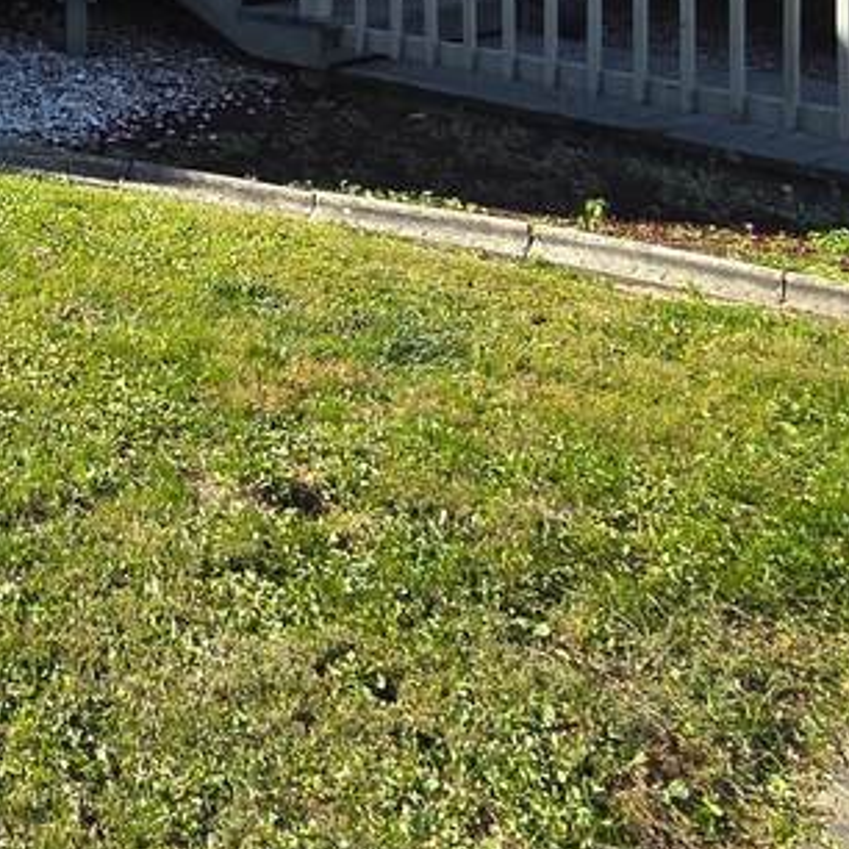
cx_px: -314
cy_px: -286
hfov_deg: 27.9
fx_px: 1332
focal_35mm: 48
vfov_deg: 28.3
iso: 50
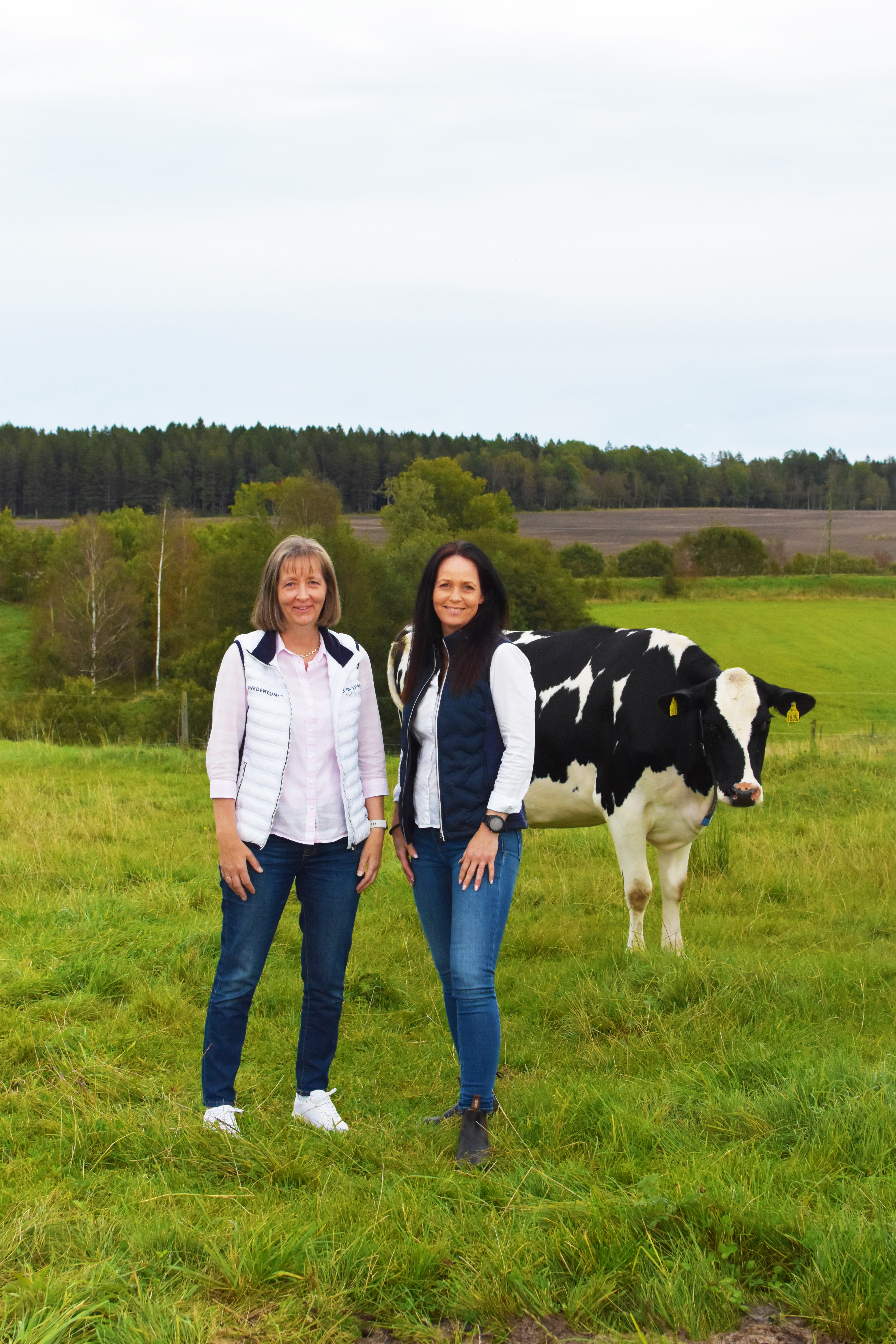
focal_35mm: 52
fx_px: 1960
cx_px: 448
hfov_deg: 25.8
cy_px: 672
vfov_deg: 37.9
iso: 1250
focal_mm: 35
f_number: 6.3
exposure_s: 1/2500
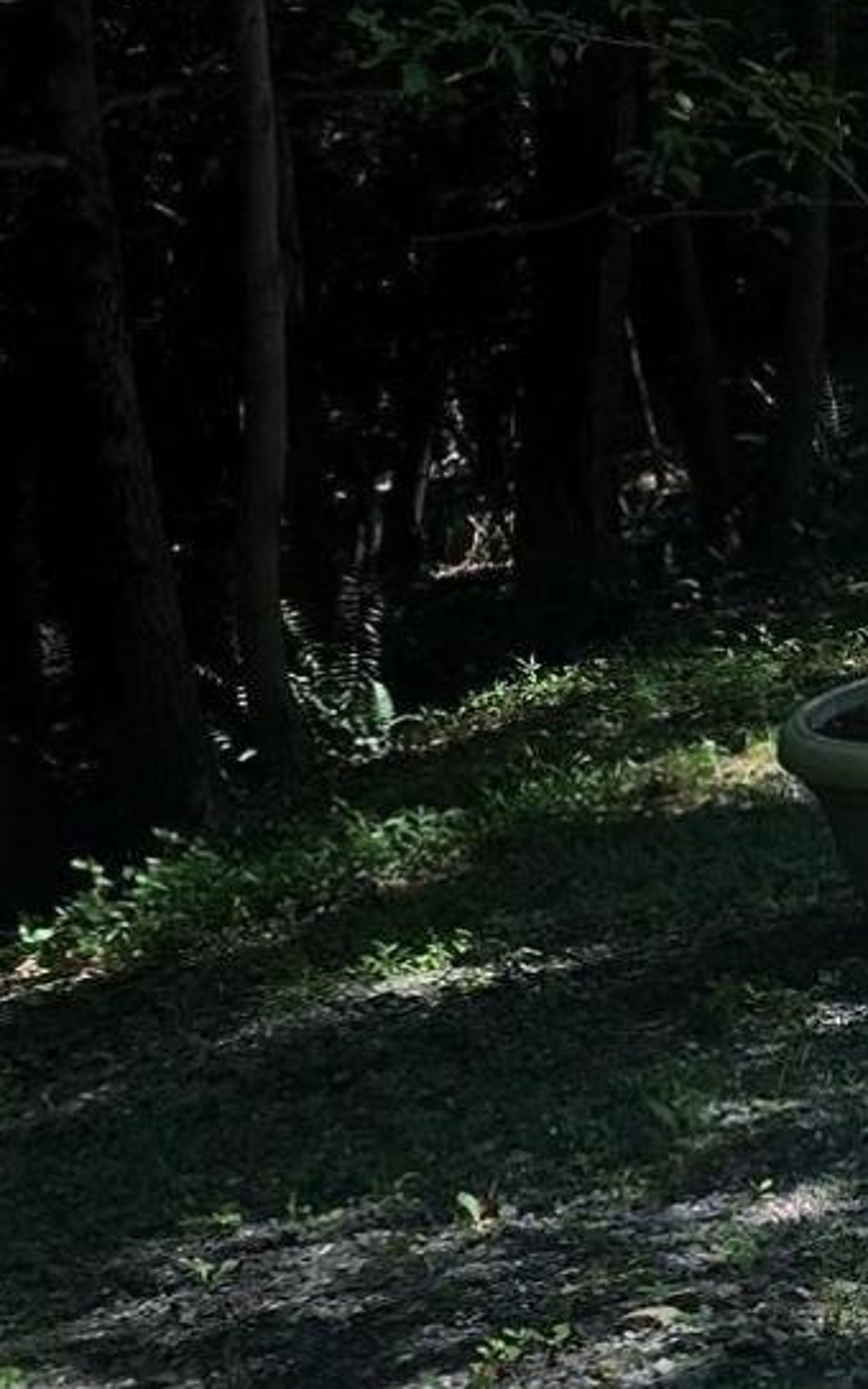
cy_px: 661
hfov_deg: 10.9
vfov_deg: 18.4
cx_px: 1481
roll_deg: +0.1
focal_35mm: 113
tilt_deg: -10.0
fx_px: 4277
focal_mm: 4.15
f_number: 2.2
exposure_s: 1/398
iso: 25
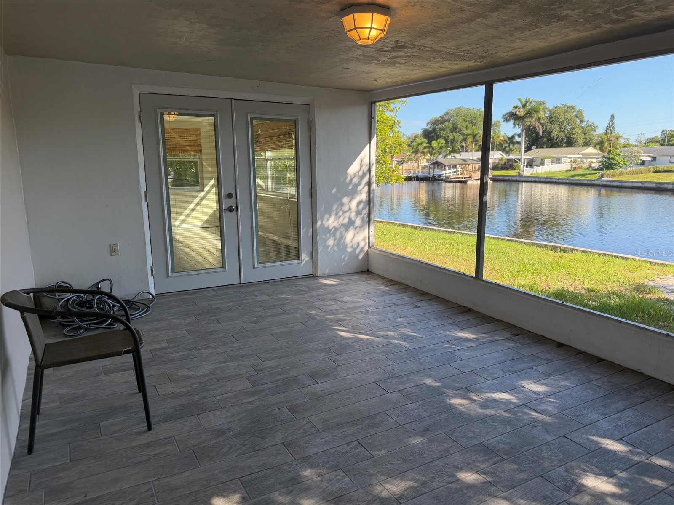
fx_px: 467
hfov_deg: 71.6
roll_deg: +1.0
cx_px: 337
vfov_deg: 56.8
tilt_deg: -11.6
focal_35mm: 24
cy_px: 252
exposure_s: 1/632
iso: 100
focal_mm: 6.76
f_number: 1.78
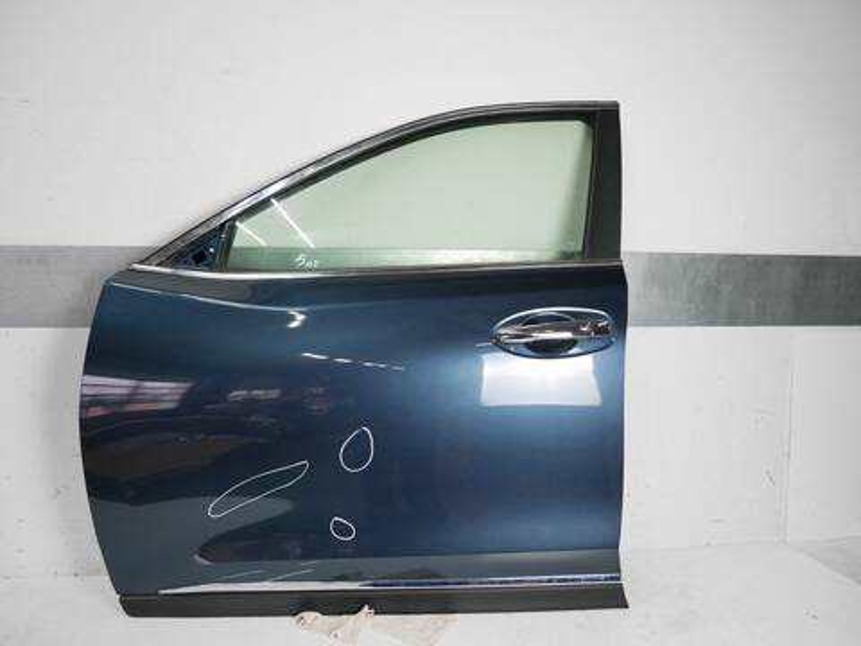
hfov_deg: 67.3
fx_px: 647
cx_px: 430
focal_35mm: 26
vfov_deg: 53.1
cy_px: 323
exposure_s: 1/60
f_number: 3.5
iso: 500
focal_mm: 13
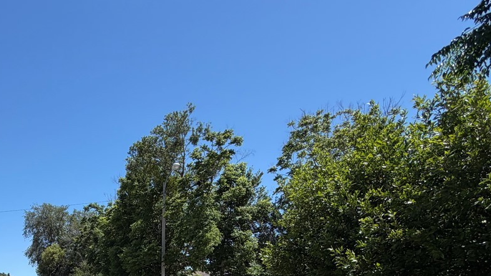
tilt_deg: -7.8
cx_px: 82
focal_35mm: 31
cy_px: 353
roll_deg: +1.4
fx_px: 404
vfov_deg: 30.4
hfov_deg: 56.8
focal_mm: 2.22
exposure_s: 1/955
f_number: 2.2
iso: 20
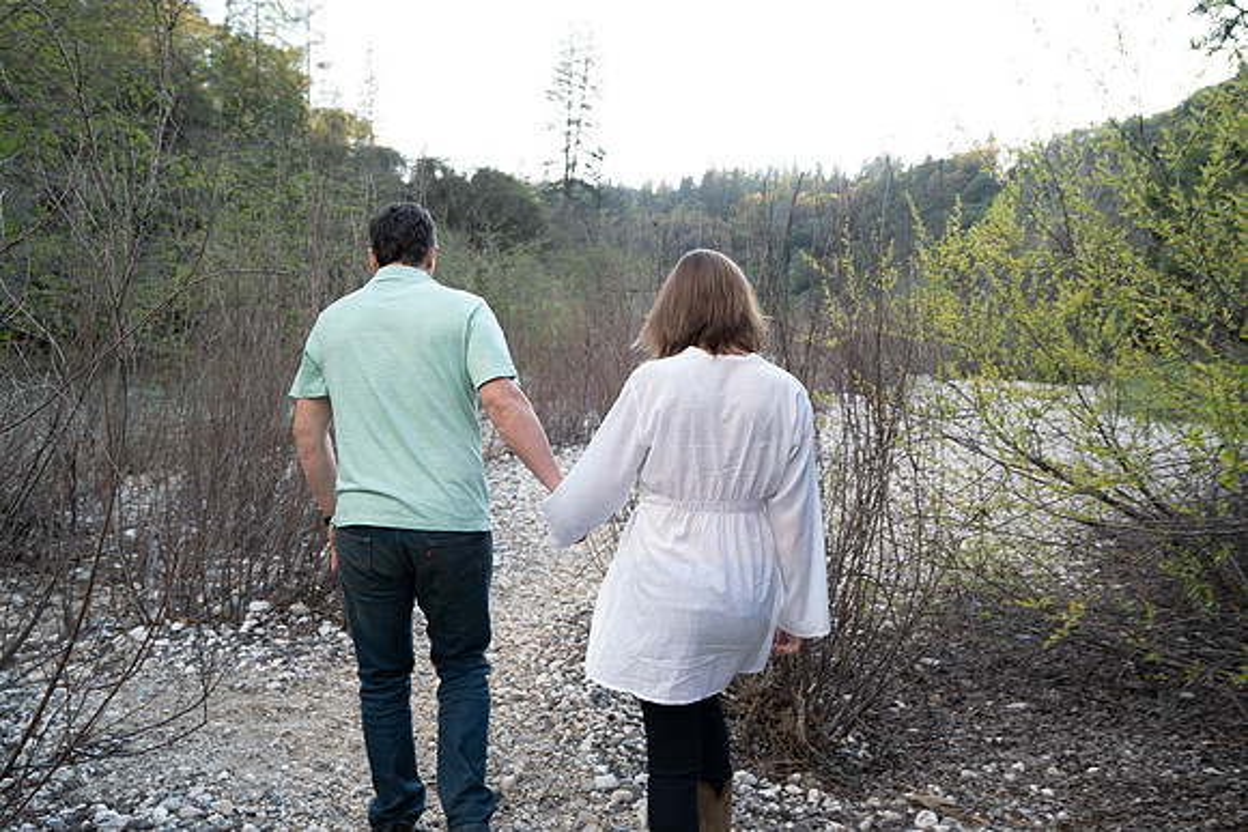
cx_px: 624
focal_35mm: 31
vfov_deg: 42.3
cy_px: 416
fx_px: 1075
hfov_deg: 60.3
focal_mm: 31
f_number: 4.5
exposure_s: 1/125
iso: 500
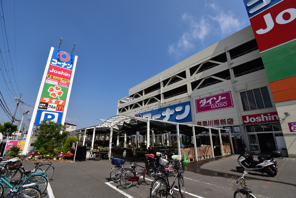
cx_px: 148
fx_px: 123
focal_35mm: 15
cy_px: 99
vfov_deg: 77.4
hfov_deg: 100.3
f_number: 11
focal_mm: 10
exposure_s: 1/500
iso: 250
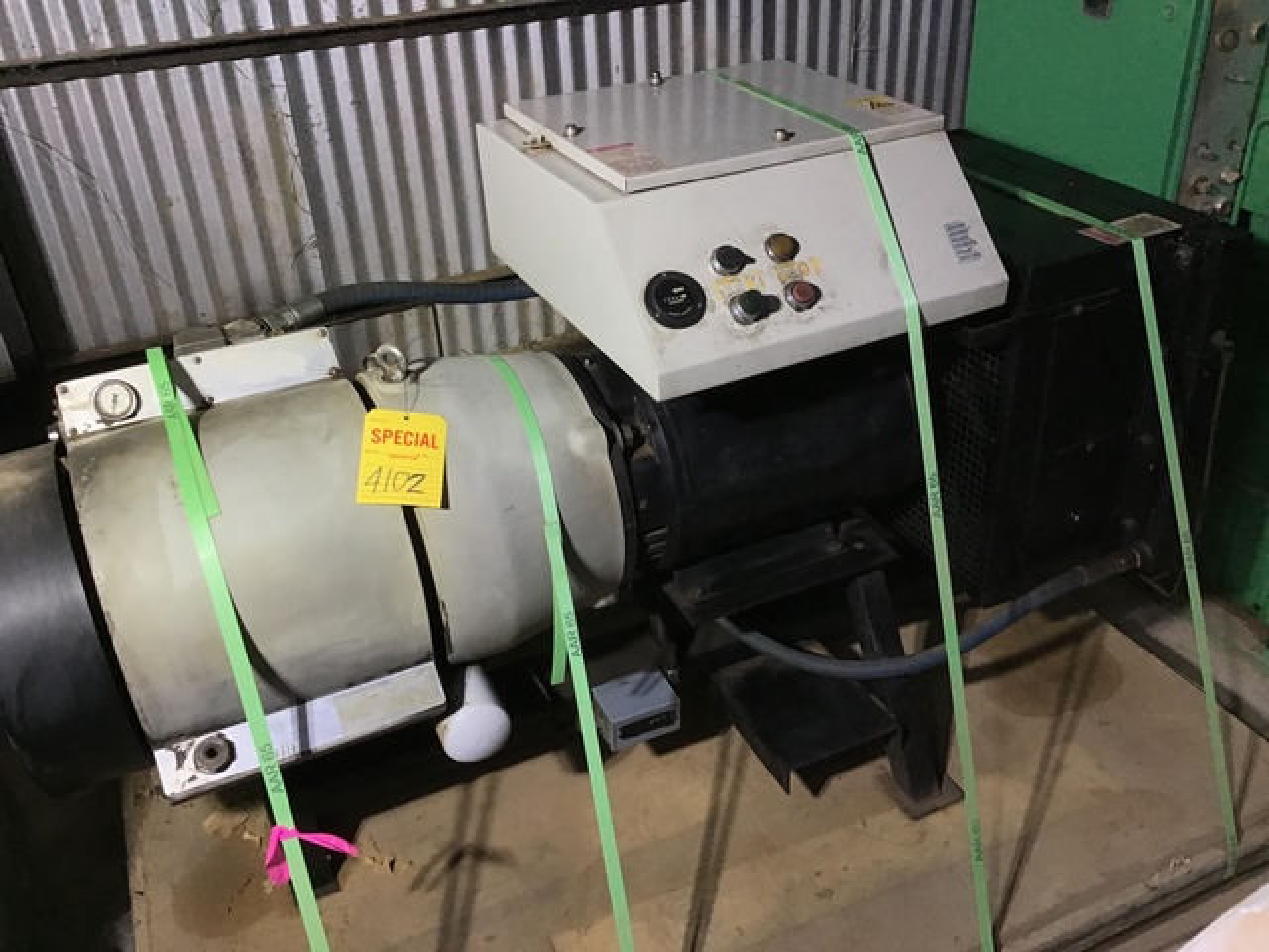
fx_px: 1136
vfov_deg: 45.4
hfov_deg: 58.4
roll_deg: +3.2
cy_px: 476
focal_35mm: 31
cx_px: 634
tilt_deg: -34.0
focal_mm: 3.3
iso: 32
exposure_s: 1/30
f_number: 2.4
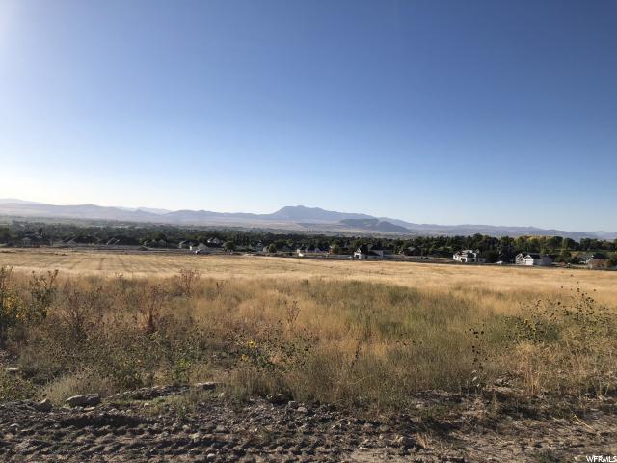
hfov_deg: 63.4
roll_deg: -2.6
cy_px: 232
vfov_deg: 49.7
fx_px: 499
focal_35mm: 28
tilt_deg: -1.9
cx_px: 308
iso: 25
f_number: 1.8
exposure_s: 1/3690
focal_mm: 4
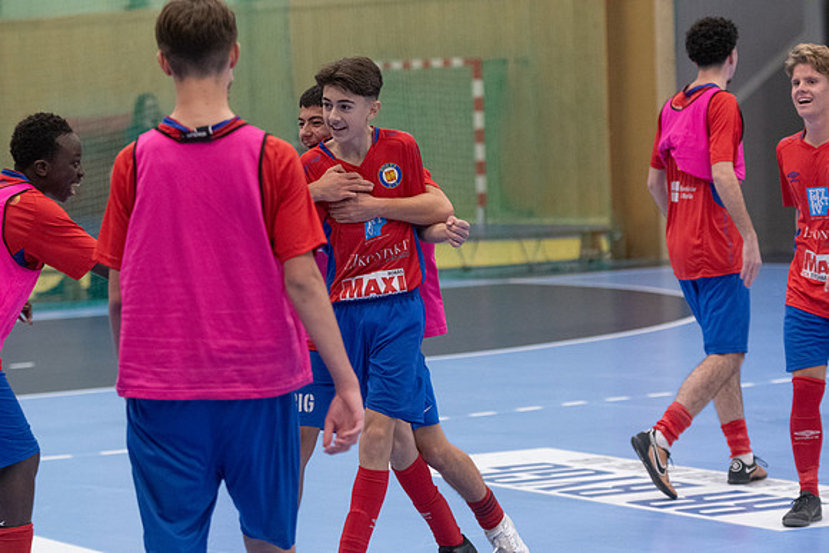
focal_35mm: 150
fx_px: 3455
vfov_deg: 9.2
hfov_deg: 13.7
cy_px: 276
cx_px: 414
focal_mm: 100
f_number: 3.5
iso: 7200
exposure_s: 1/500
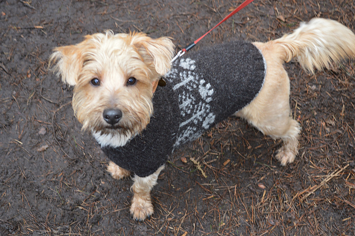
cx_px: 178
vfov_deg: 22.6
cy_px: 118
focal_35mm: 60
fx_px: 591
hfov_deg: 33.4
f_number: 5.3
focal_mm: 40
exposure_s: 1/60
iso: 640
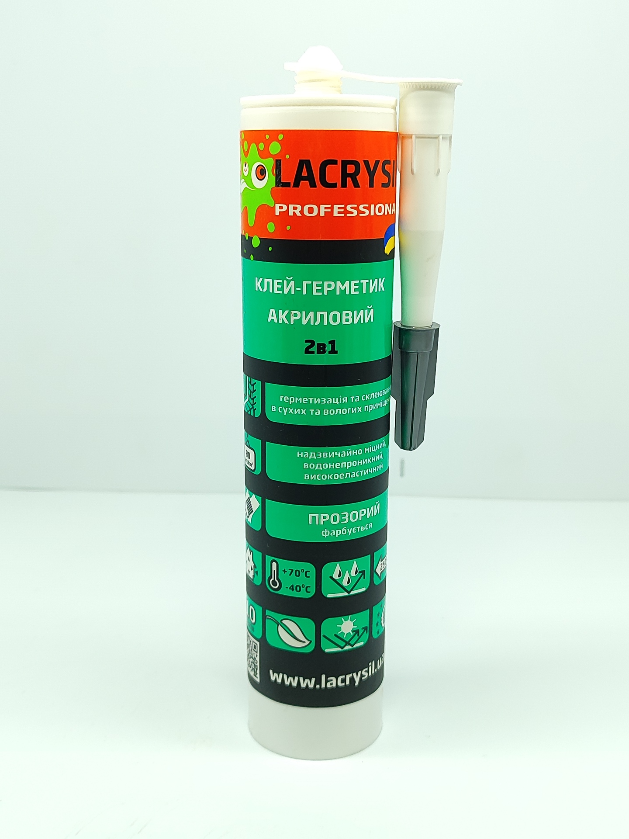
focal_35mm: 24
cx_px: 314
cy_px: 420
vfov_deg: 71.6
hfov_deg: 56.8
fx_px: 581
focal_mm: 5.89
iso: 160
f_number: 1.89
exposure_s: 1/160
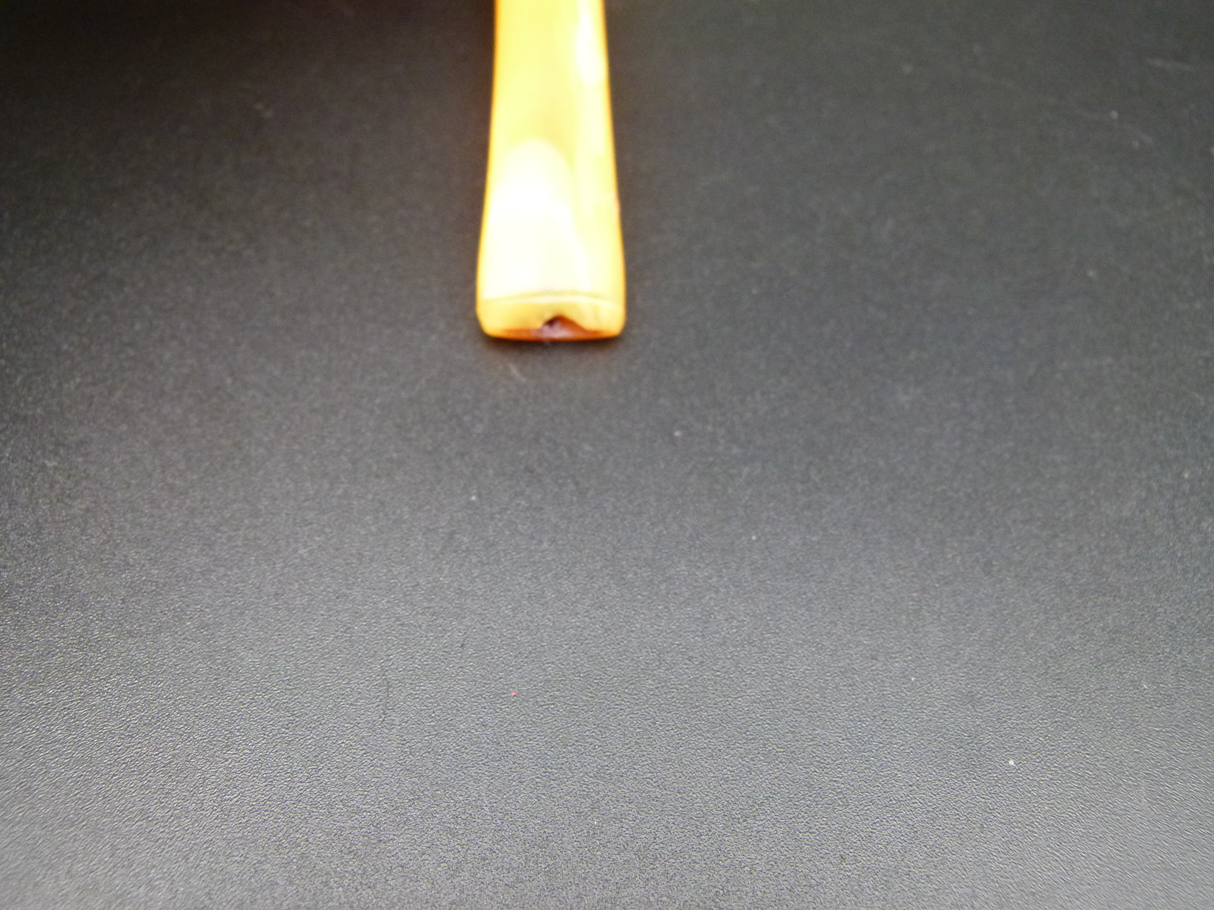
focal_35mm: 34
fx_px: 1192
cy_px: 455
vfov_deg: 41.8
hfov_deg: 54.0
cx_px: 607
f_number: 3
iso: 400
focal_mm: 6.2
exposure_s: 1/60
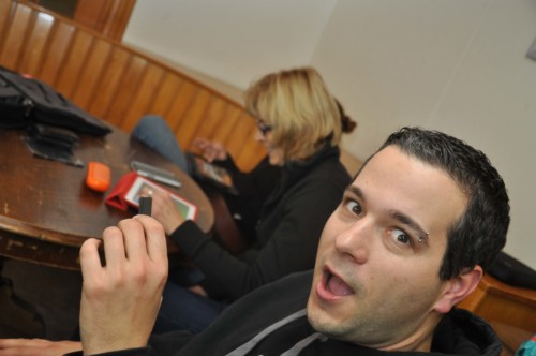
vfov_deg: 28.0
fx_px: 714
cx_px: 268
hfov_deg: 41.2
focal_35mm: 48
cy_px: 178
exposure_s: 1/60
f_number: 4.2
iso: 800
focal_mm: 32
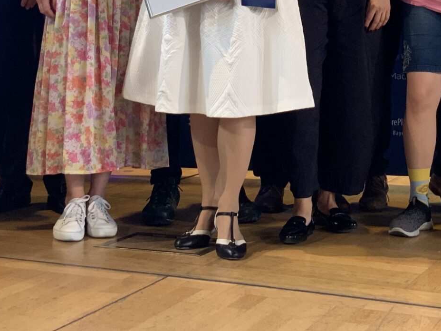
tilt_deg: +3.6
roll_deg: -1.7
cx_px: 307
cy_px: -26
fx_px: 1019
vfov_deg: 17.8
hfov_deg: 24.3
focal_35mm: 80
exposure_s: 1/50
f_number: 1.8
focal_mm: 3
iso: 80
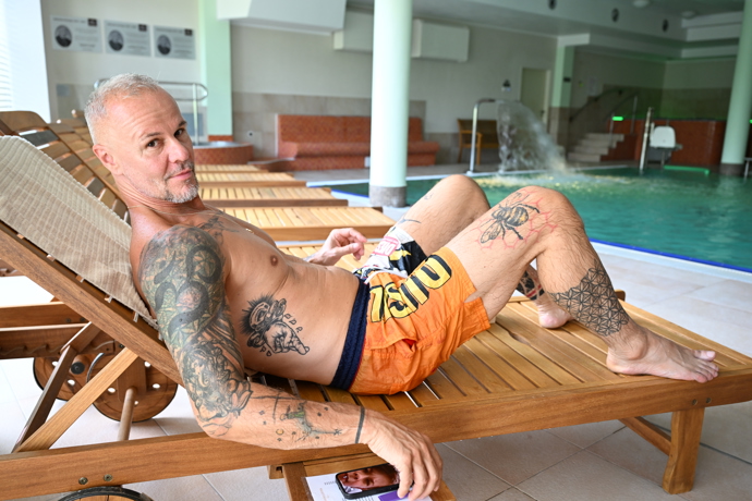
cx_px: 376
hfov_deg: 61.9
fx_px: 627
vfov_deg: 43.6
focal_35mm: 30
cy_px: 250
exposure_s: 1/60
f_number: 4
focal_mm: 30
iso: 800
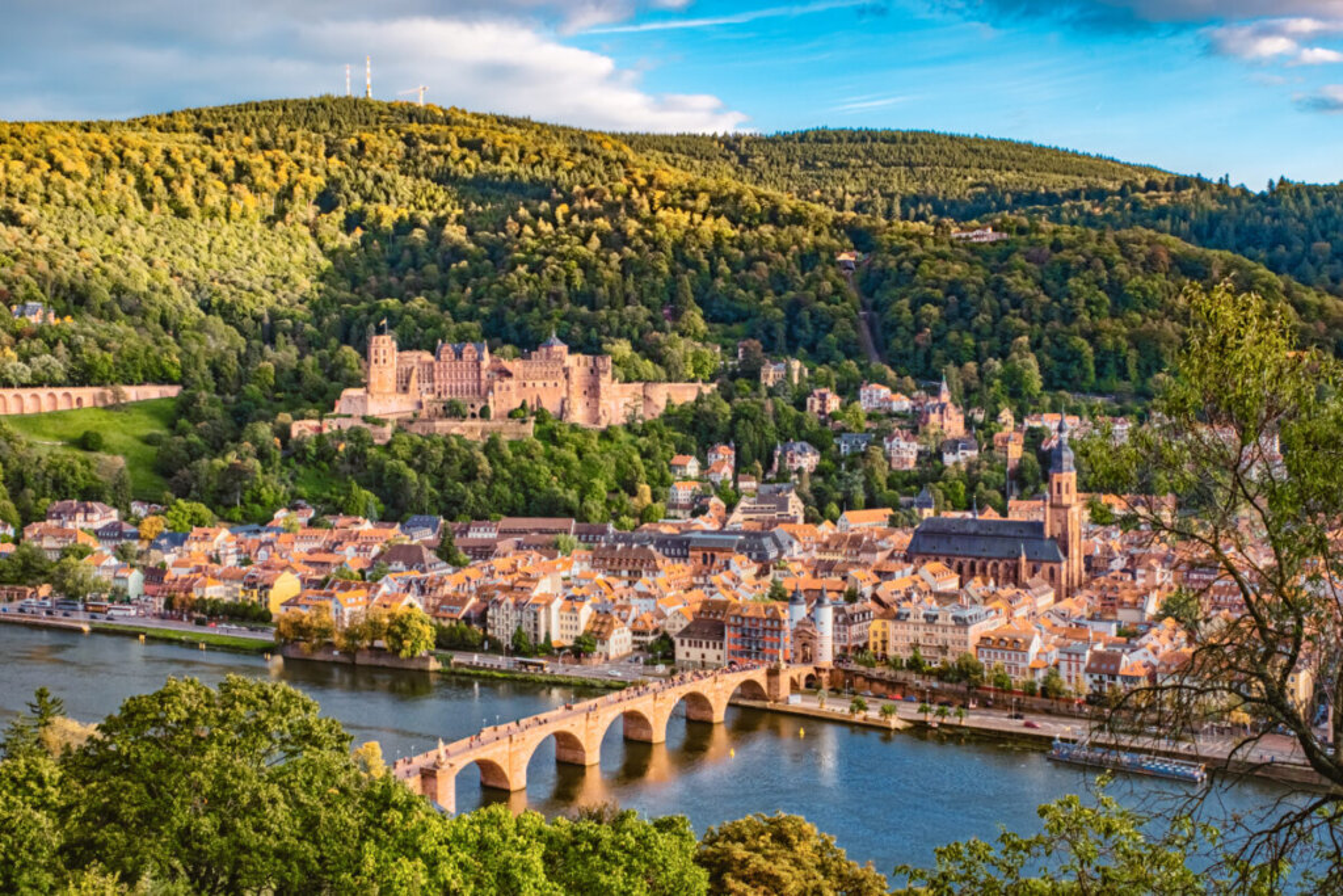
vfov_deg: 32.6
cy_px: 448
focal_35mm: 41
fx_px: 1530
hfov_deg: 47.4
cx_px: 672
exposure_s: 1/15
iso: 200
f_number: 20
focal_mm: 27.4
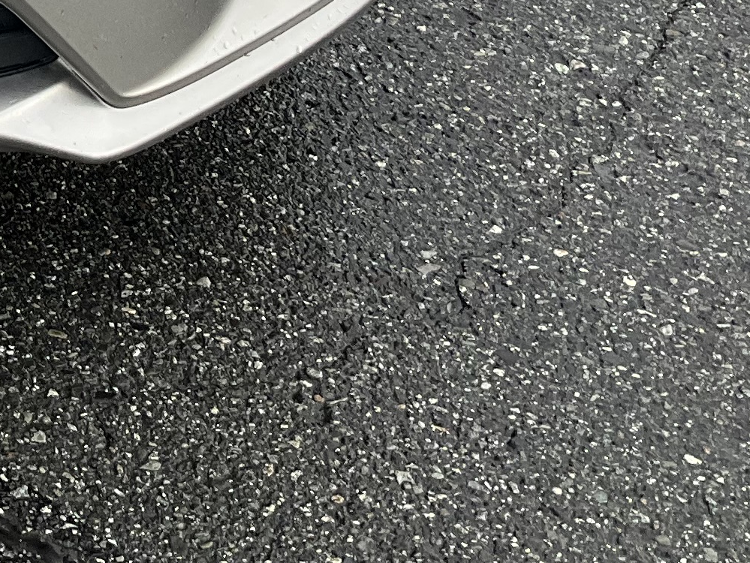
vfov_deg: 11.6
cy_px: -515
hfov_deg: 15.7
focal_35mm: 117
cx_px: -327
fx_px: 2536
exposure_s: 1/574
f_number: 1.8
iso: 25
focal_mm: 3
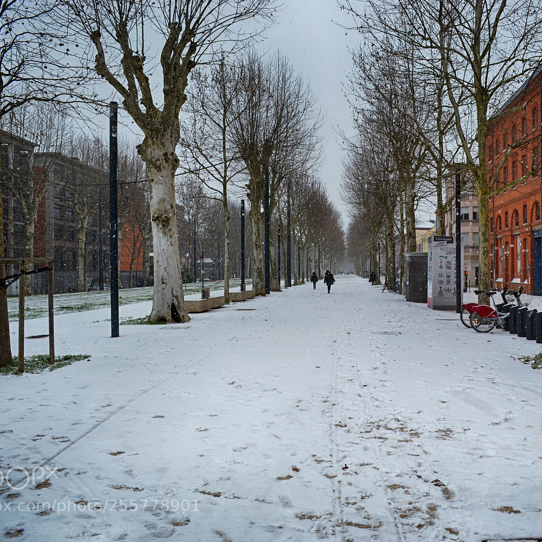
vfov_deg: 47.2
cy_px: 271
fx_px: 620
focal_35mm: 35
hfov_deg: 46.7
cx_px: 343
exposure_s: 1/200
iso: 100
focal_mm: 18
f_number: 7.1
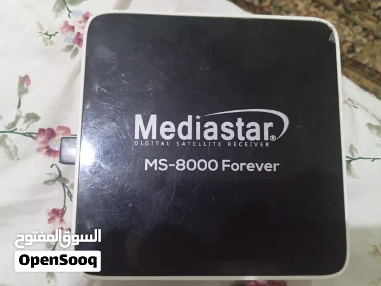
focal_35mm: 28
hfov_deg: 63.4
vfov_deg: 49.7
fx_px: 308
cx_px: 190
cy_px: 143
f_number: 1.8
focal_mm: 4.25
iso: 565
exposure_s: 1/25
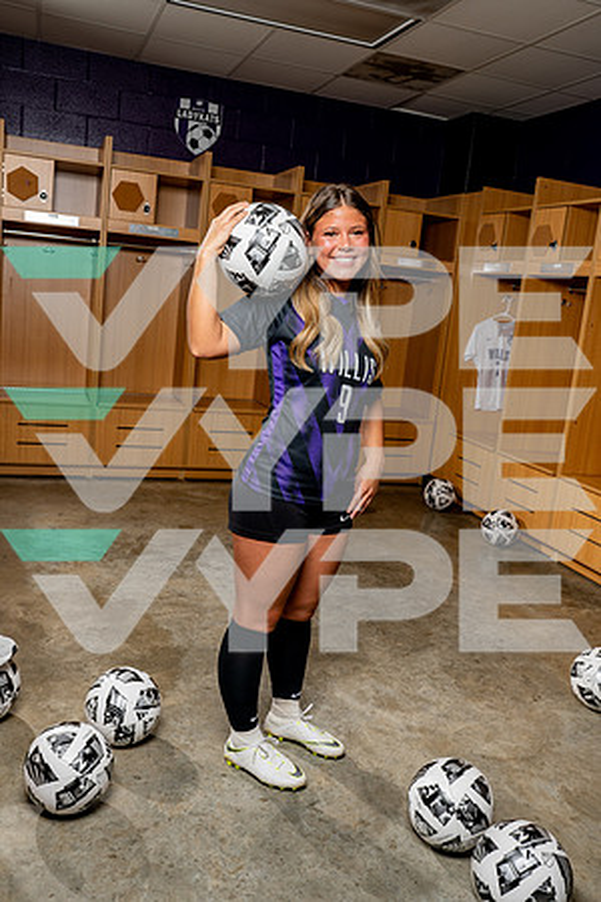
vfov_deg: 60.3
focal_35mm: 31
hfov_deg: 42.3
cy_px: 451
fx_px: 776
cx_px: 300
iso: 200
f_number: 8
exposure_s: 1/250
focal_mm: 31
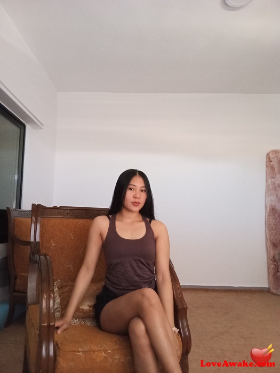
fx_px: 280
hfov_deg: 53.1
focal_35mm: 26
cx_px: 140
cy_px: 186
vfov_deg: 67.3
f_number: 2
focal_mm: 2.77
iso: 939
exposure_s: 1/20
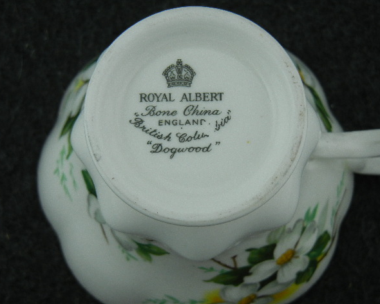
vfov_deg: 21.3
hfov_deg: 26.4
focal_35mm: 72
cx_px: 197
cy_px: 152
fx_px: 810
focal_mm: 12.2
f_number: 4.1
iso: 400
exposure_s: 1/30
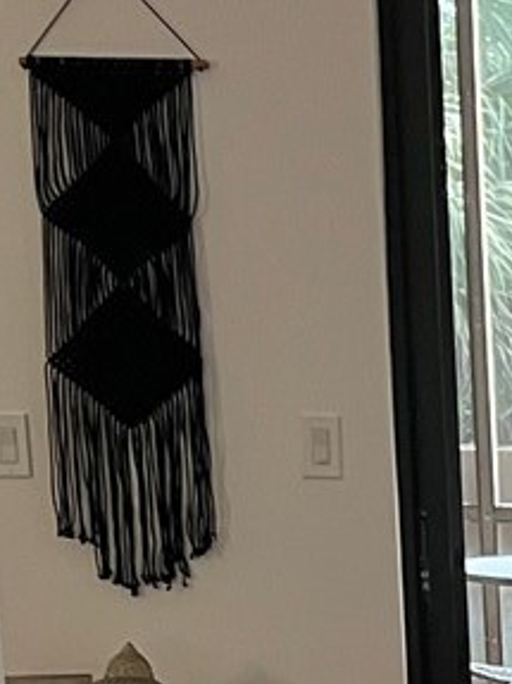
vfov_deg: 12.9
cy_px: 1011
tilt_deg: -9.5
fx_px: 2862
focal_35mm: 145
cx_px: 1124
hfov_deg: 9.4
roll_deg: +0.8
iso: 160
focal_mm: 5.7
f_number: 1.5
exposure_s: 1/60
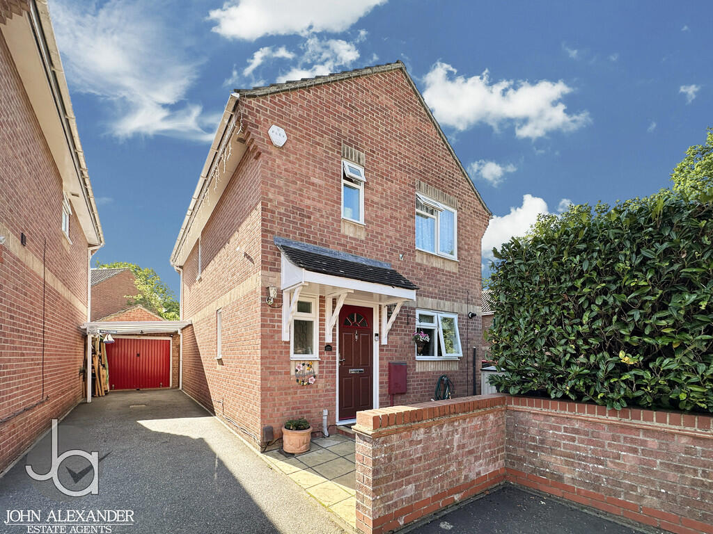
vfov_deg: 85.7
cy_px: 267
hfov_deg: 102.1
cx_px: 356
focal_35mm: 14
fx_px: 288
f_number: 2.2
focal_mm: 2.22
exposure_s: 1/523
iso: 40
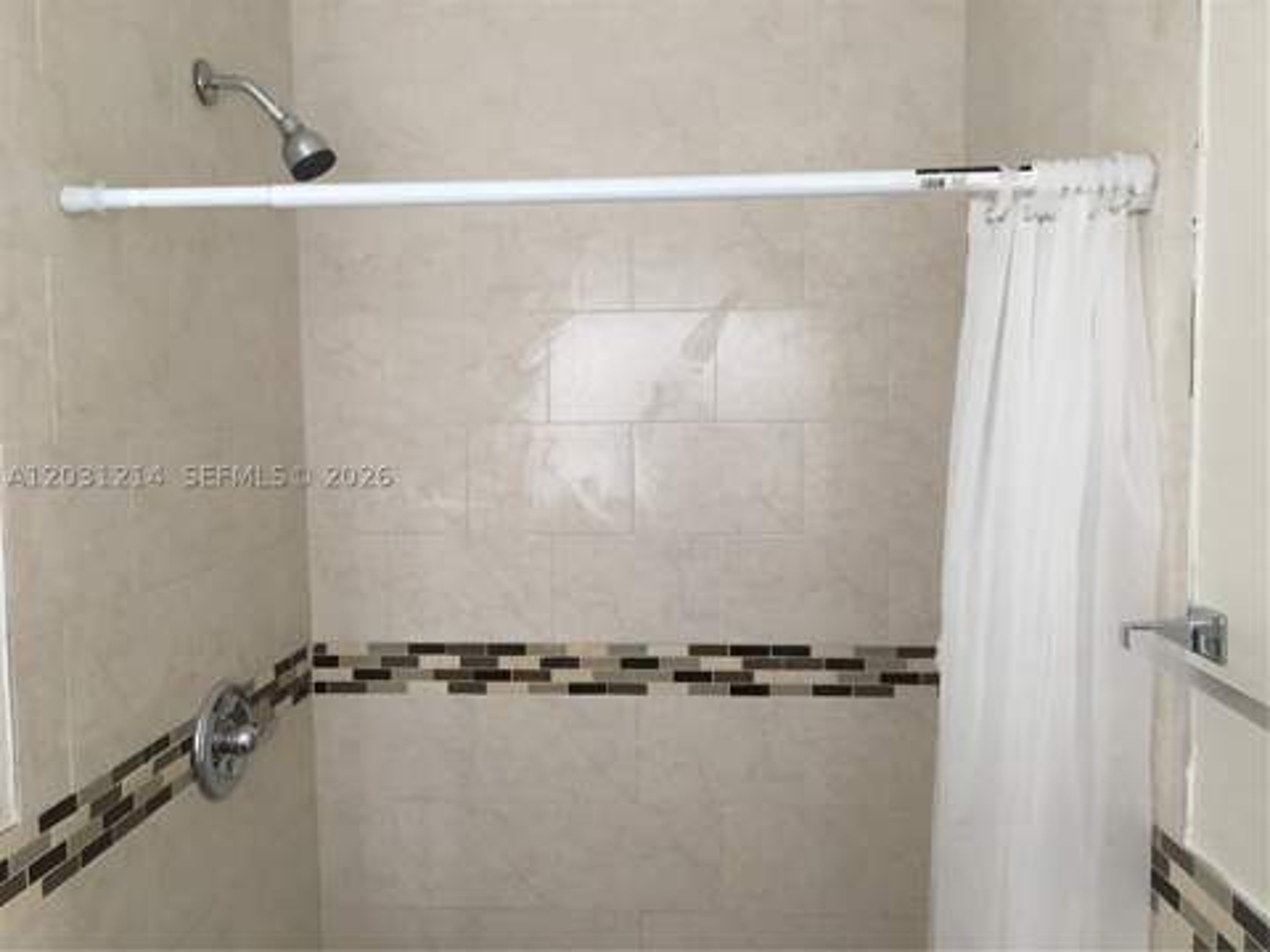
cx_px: 635
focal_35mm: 29
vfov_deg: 48.2
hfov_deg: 61.7
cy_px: 476
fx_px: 1064
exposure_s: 1/15
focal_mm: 4.15
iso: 50
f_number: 2.2
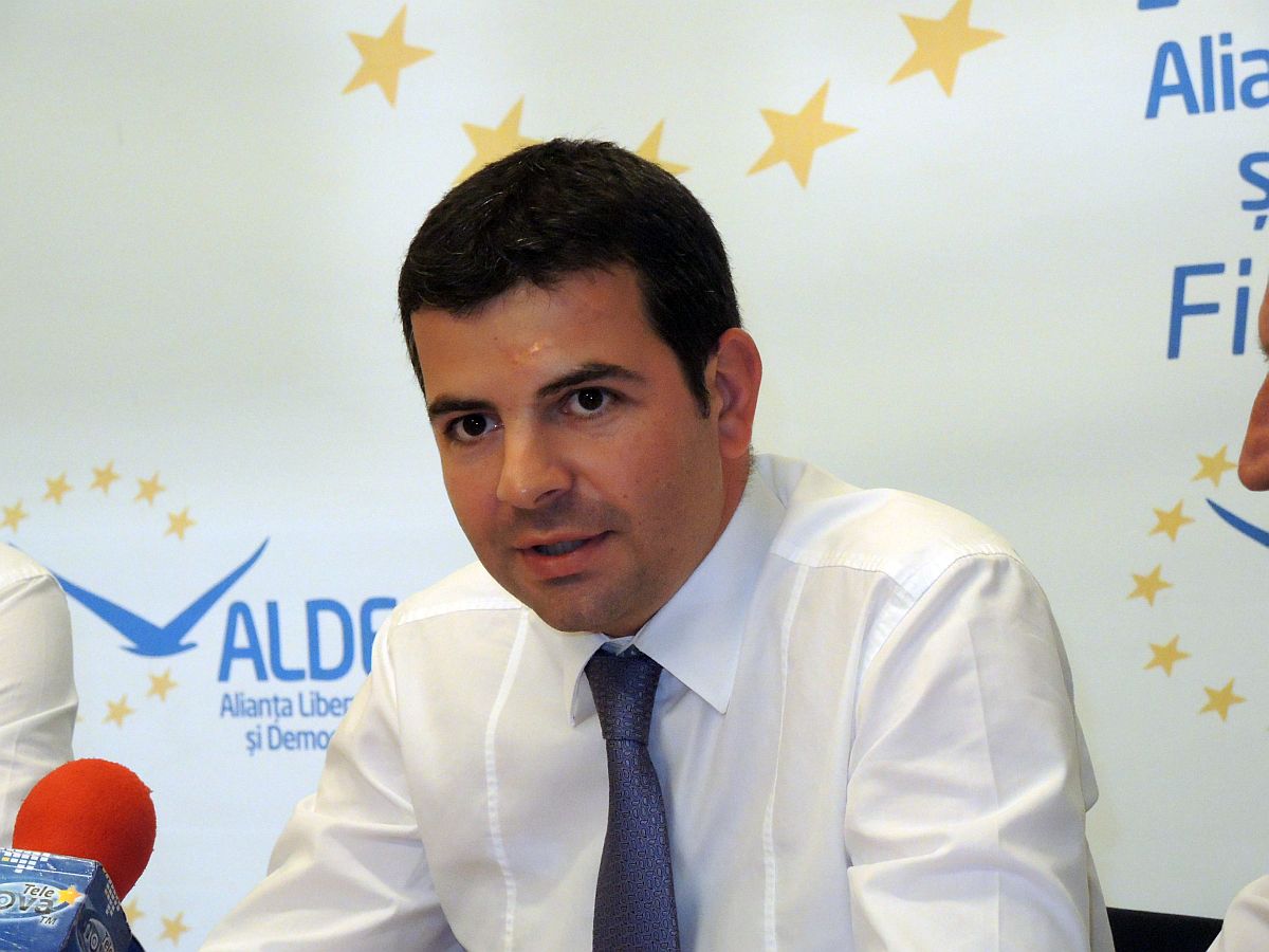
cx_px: 634
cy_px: 476
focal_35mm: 92
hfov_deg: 21.3
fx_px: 3373
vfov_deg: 16.1
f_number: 3.5
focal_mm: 19.7
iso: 1600
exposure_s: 1/125
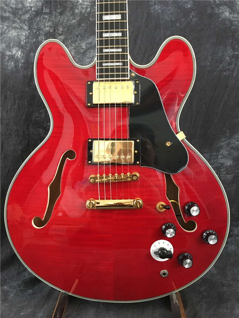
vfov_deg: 61.6
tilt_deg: -11.3
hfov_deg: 48.2
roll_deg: +1.2
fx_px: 267
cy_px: 159
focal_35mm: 29
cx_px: 120
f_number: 2.2
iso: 250
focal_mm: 4.15
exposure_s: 1/17
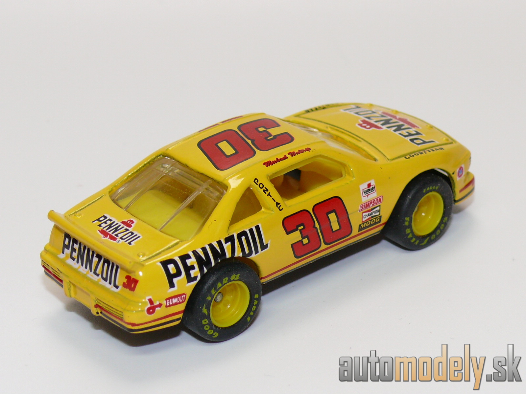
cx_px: 263
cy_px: 197
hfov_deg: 18.7
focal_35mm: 105
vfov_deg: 14.1
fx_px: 1596
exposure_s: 1/30
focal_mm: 13.7
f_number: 4
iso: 100
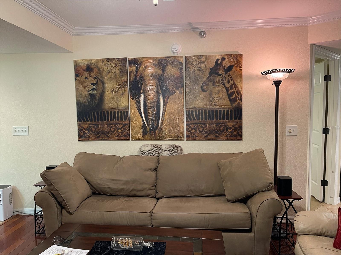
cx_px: 170
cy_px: 128
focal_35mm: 26
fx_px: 256
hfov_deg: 67.3
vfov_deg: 53.1
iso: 320
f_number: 1.6
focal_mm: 5.1
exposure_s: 1/60
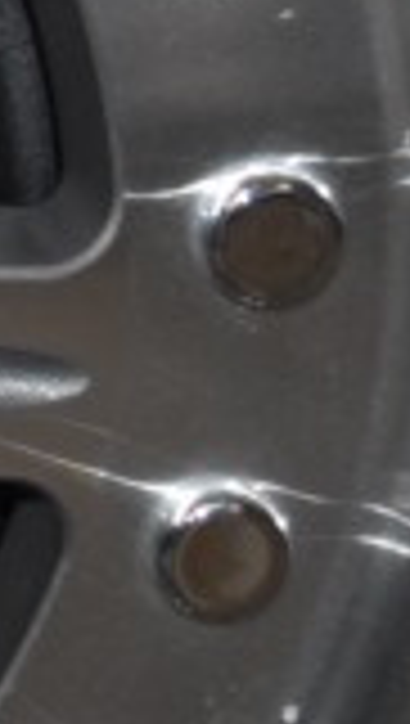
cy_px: 189
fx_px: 2927
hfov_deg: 7.1
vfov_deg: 14.1
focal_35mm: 152
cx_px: -856
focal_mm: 26
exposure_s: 1/60
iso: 2200
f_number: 4
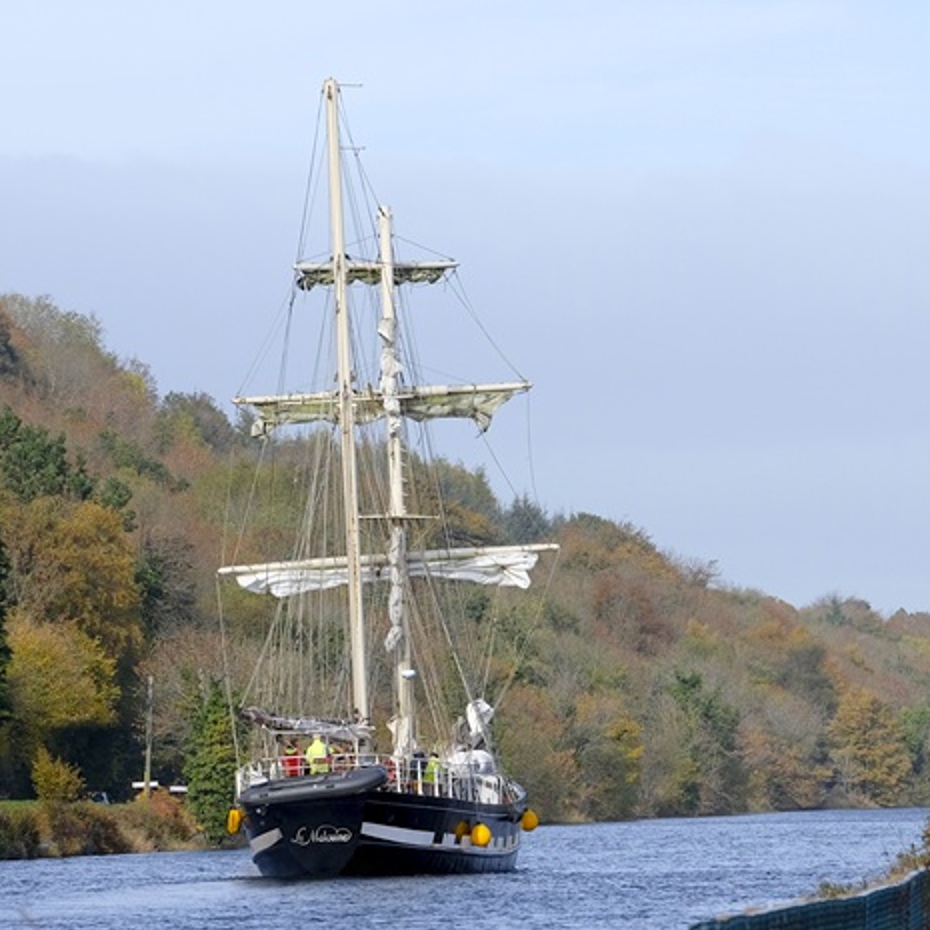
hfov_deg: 6.0
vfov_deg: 6.0
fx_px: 8936
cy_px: 578
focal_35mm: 294
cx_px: 684
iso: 400
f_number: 5.6
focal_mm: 115
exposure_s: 1/950
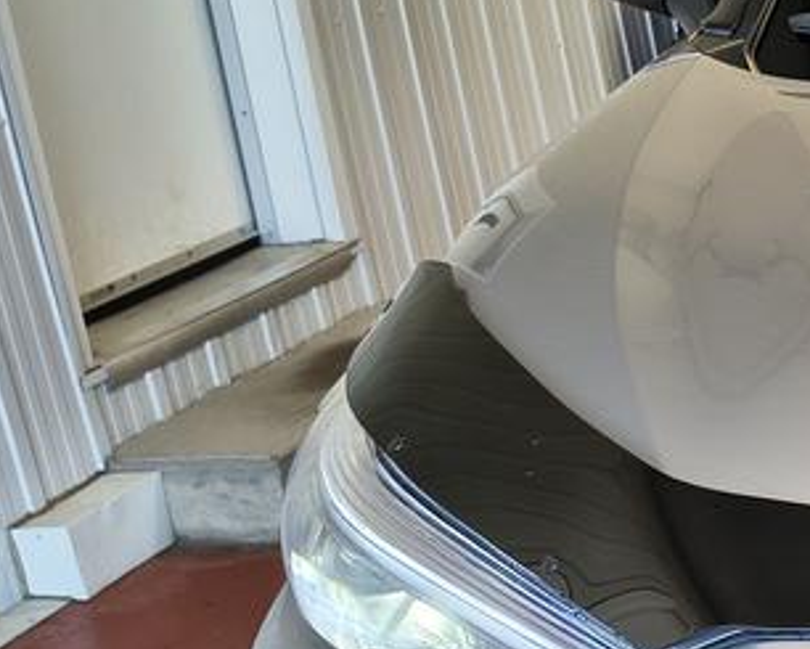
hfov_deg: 16.7
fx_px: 2350
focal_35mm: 98
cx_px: 1392
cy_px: 577
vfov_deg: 15.5
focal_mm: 5.56
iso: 137
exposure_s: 1/120
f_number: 1.8
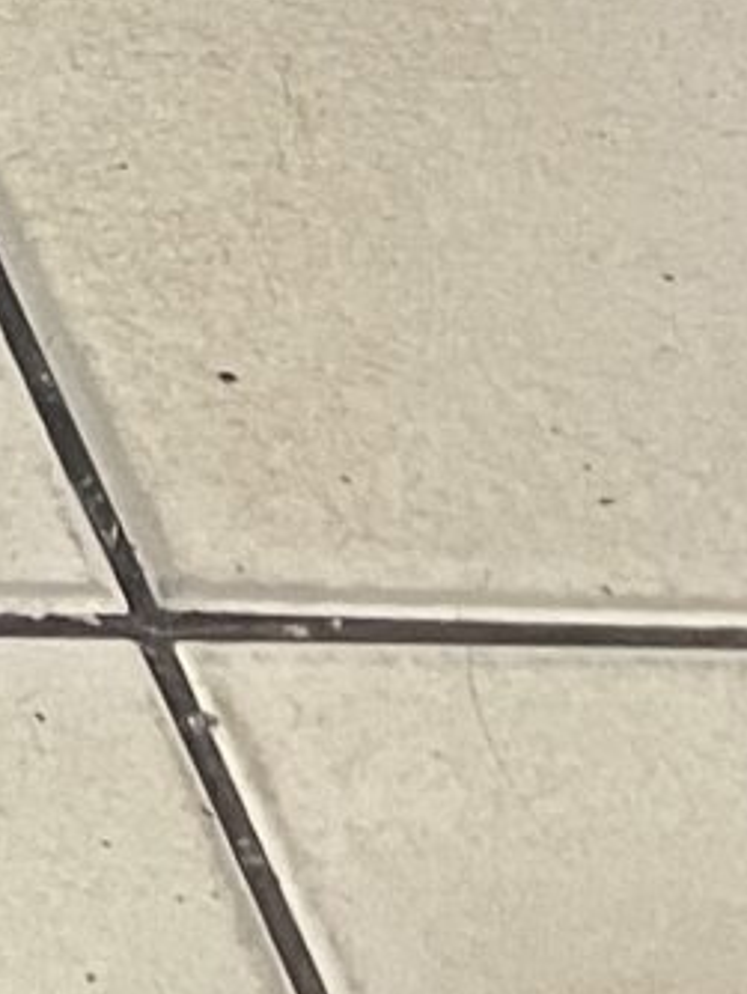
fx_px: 5718
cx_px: -1988
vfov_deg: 7.5
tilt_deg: -7.4
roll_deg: +0.2
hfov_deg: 6.4
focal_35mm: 199
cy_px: -2783
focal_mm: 5.7
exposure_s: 1/60
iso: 160
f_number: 1.5
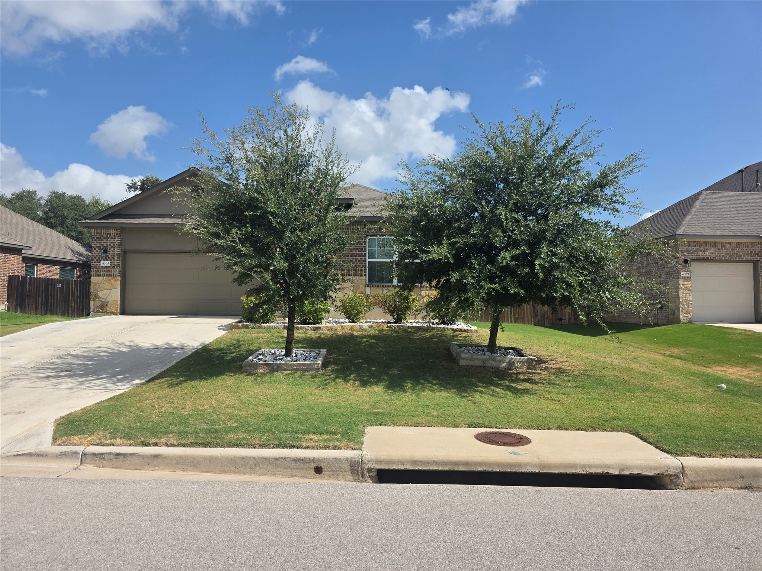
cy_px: 286
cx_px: 381
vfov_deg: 58.9
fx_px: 506
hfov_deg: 73.9
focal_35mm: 23
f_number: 1.7
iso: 80
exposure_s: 1/7626
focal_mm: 6.3
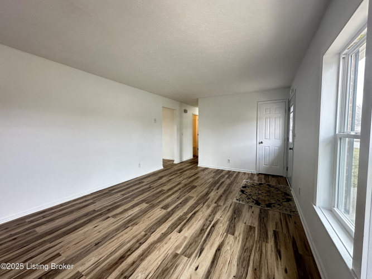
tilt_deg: -3.0
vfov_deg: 85.7
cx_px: 186
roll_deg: +0.2
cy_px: 140
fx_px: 150
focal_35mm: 14
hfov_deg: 102.1
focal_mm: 2.22
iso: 160
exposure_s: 1/120
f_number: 2.2
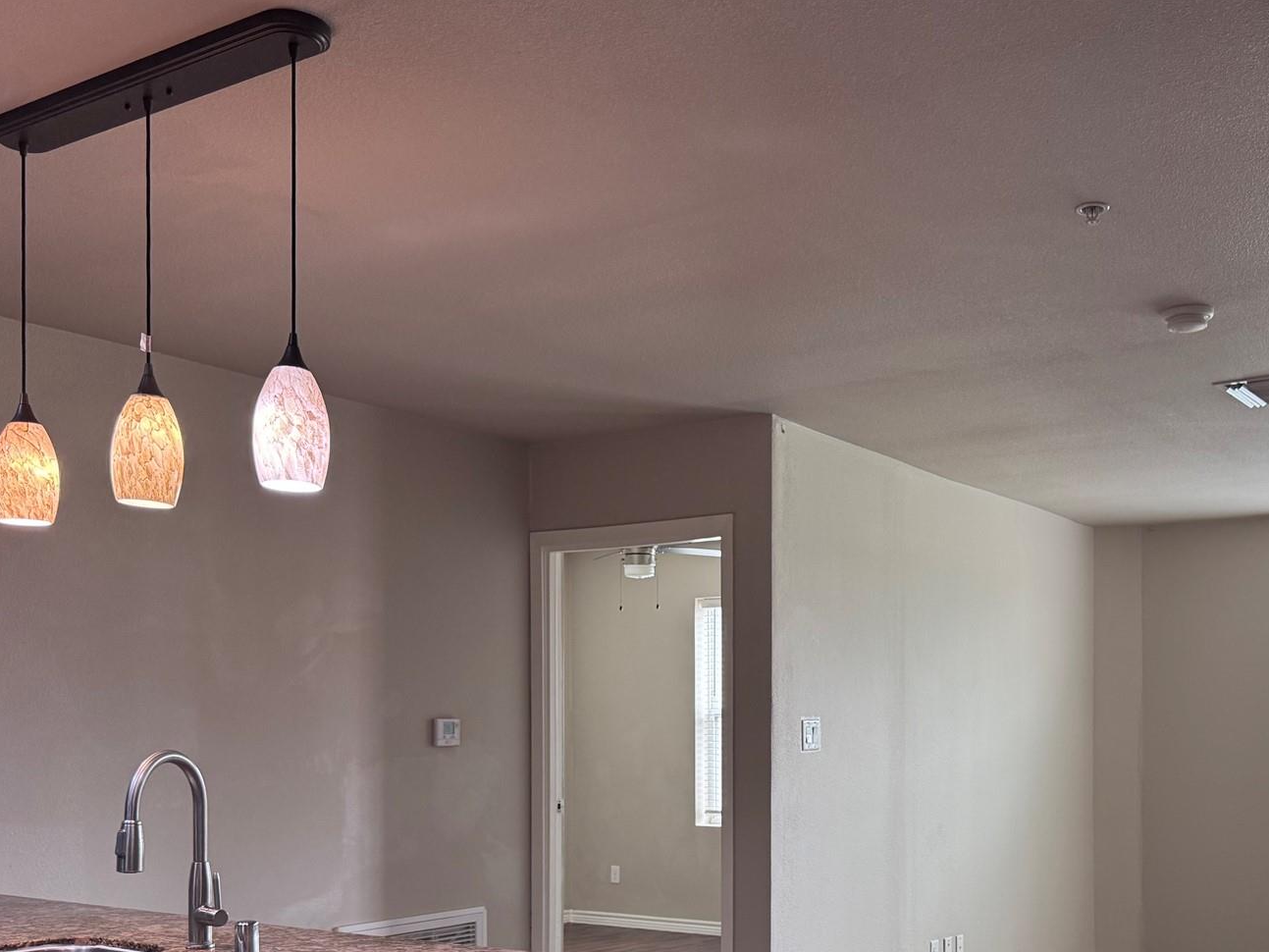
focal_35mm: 38
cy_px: 732
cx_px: 813
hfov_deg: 48.4
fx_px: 1393
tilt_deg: -0.8
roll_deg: -0.2
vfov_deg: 36.7
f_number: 1.78
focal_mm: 6.76
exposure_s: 1/120
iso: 200
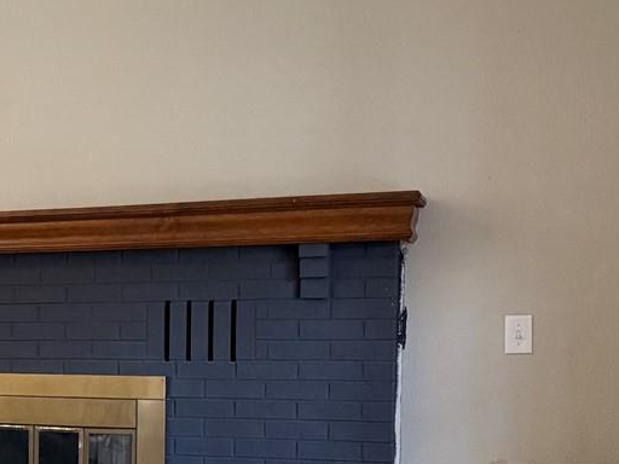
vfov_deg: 19.3
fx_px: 1341
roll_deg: +0.5
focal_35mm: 75
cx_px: -82
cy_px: 413
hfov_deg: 24.1
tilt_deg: -3.8
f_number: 1.78
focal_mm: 6.76
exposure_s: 1/60
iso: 640
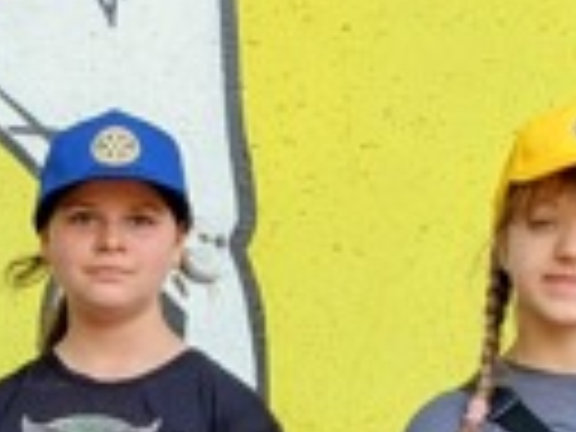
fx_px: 2180
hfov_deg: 14.8
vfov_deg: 10.9
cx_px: 4
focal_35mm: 131
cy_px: 641
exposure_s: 1/120
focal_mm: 4.53
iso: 33
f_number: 1.7
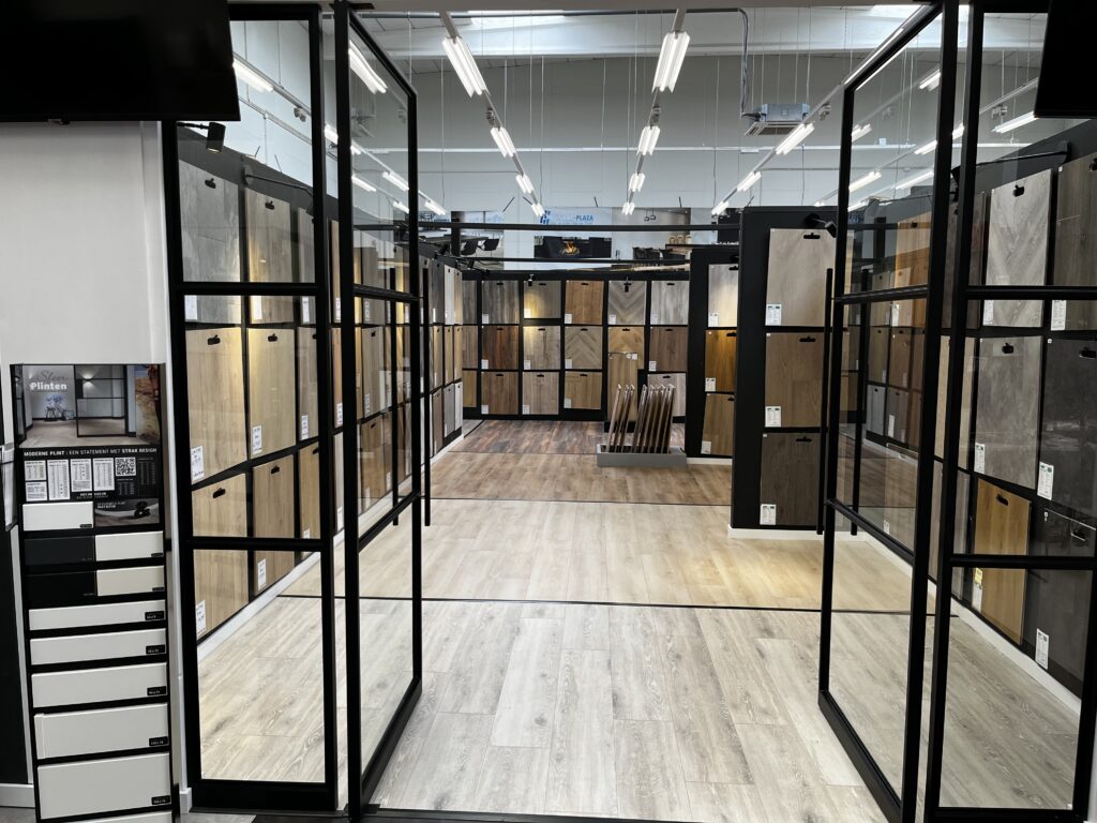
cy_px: 412
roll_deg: -0.7
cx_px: 548
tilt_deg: -6.1
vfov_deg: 53.1
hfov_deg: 67.3
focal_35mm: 26
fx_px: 824
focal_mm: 5.1
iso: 64
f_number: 1.6
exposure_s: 1/100
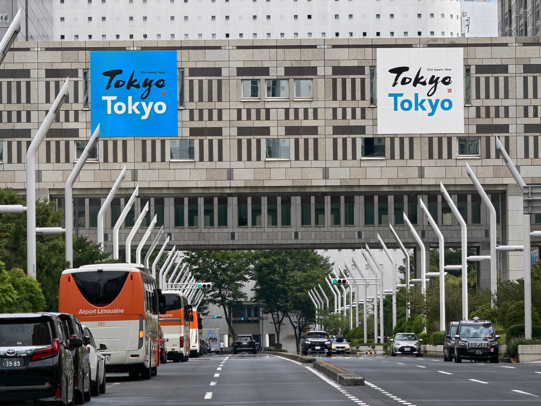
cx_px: 270
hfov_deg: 8.6
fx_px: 3595
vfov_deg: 6.5
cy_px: 203
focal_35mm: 230
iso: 200
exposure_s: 1/200
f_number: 3.5
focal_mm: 34.8
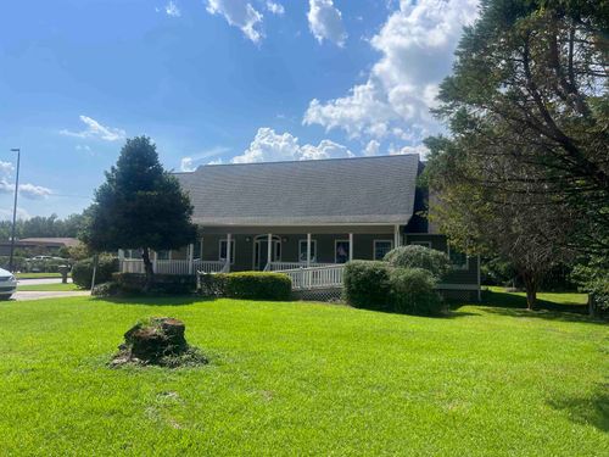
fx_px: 457
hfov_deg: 67.3
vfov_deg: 53.1
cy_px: 228
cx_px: 304
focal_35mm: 26
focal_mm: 5.7
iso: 50
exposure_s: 1/6211
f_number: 1.5
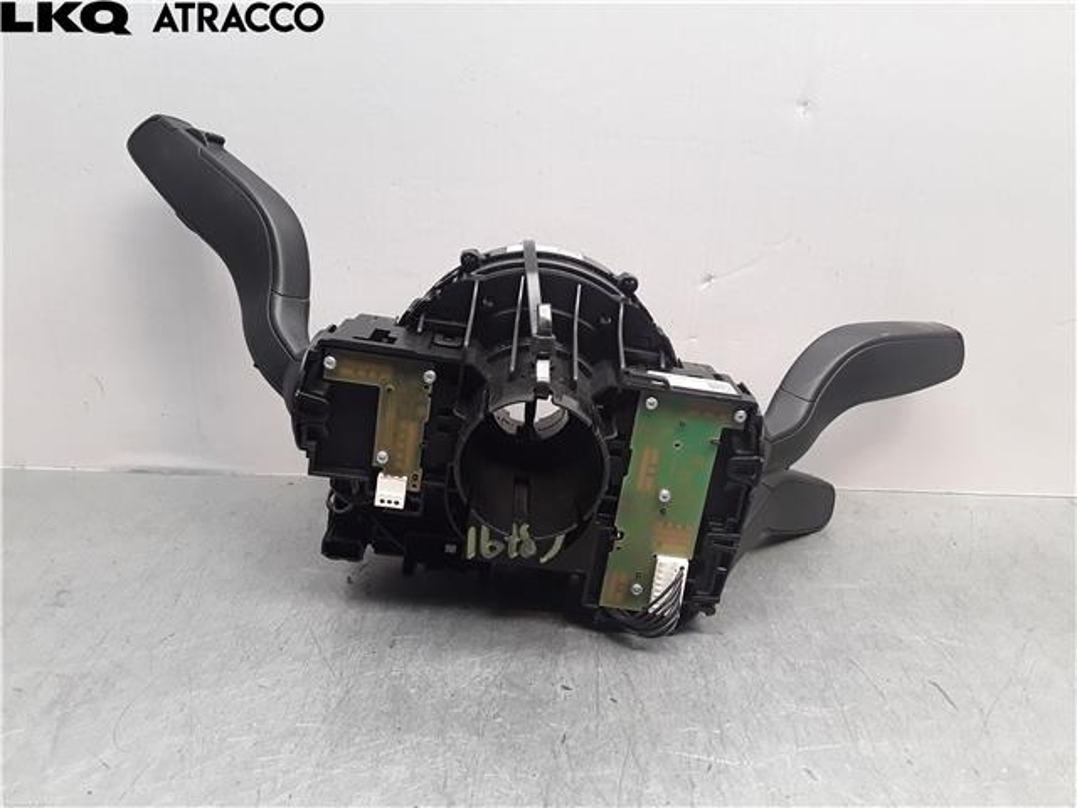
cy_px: 404
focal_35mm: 28
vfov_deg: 49.7
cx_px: 538
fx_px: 871
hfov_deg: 63.4
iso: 64
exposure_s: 1/50
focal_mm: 2.91
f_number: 1.9
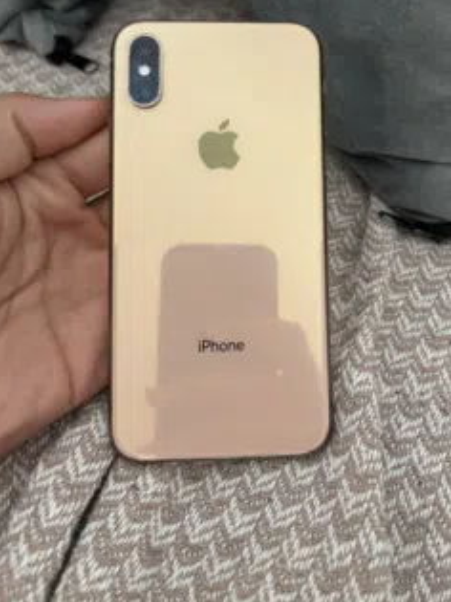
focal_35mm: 33
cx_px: 279
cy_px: 224
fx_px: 574
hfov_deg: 42.6
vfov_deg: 54.7
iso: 500
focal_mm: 5.96
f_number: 1.6
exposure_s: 1/53
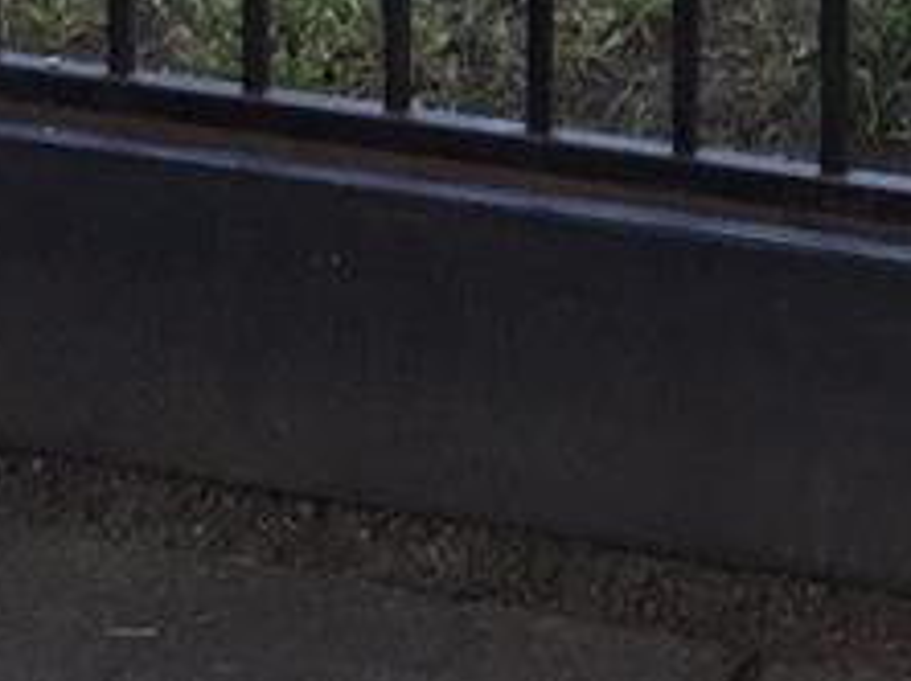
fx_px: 5153
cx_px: 747
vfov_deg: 6.8
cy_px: -1448
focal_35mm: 196
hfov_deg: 10.1
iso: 32
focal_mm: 4.15
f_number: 2.2
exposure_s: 1/120
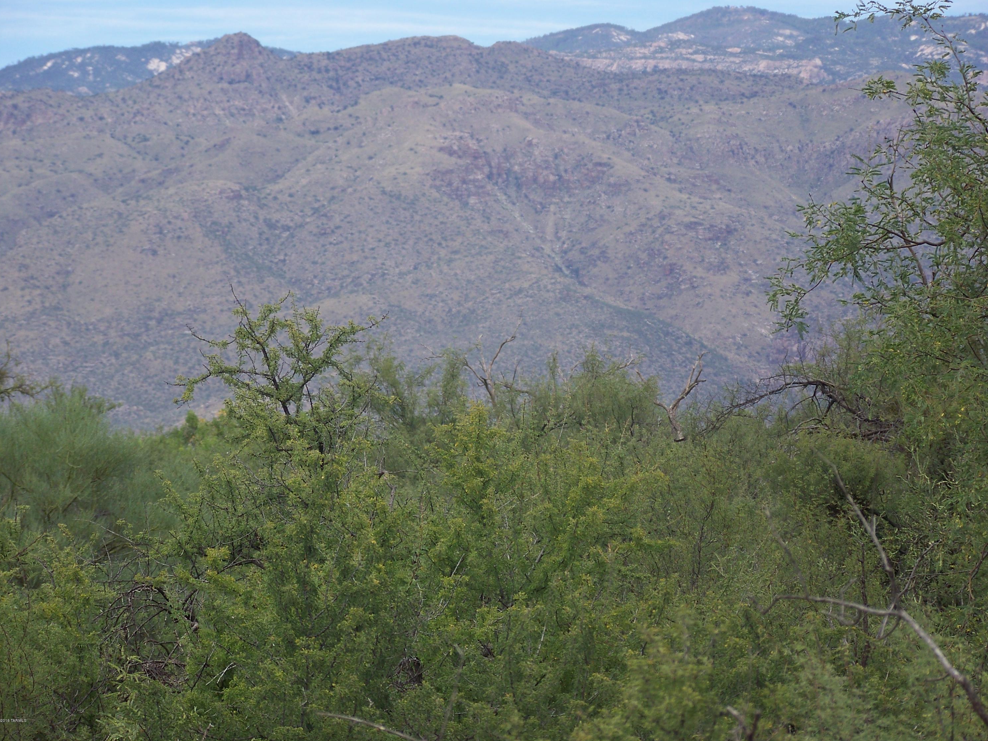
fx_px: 5623
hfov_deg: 10.0
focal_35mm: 197
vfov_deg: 7.5
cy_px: 371
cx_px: 492
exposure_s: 1/500
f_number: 3.6
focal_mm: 31.6
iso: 64
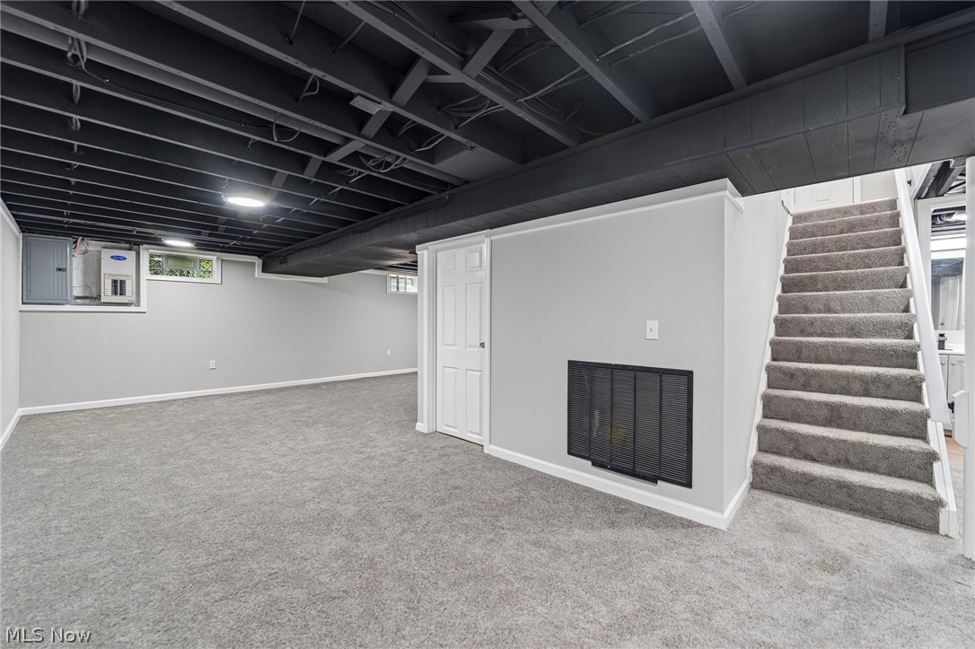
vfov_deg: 81.2
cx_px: 488
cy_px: 324
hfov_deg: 104.3
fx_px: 379
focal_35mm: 14
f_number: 2.8
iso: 200
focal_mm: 14
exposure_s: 1/15
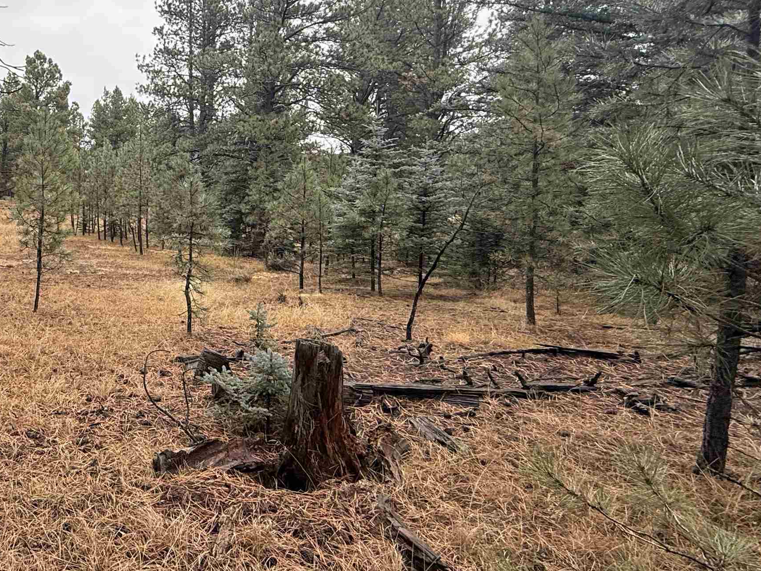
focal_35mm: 25
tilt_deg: -1.2
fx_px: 550
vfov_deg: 53.8
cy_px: 190
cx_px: 136
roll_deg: -1.8
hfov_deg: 62.6
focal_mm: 2.22
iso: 125
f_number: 2.2
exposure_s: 1/99
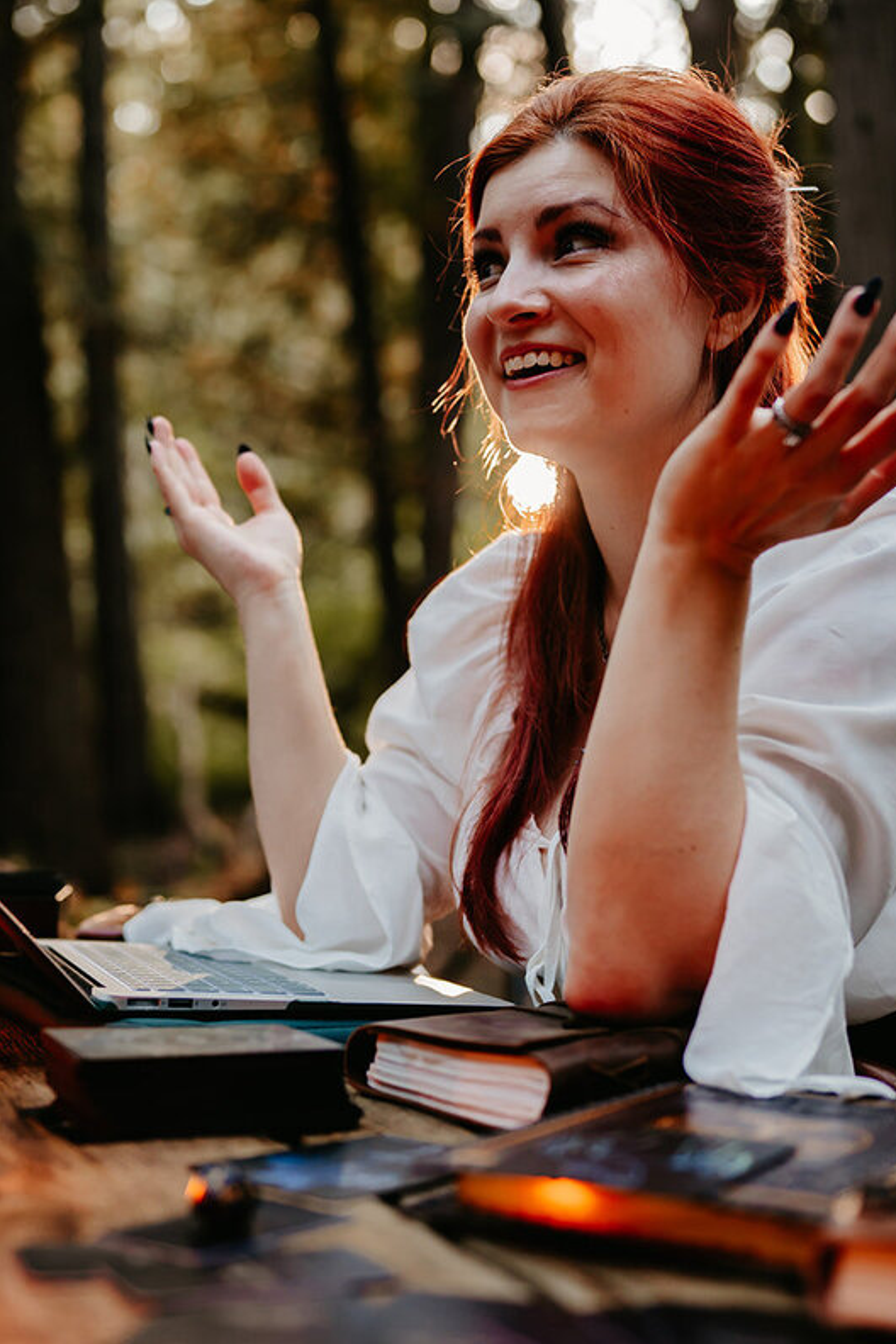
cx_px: 311
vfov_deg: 37.5
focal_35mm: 53
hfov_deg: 25.4
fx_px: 1979
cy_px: 638
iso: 800
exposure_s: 1/200
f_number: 1.8
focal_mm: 35
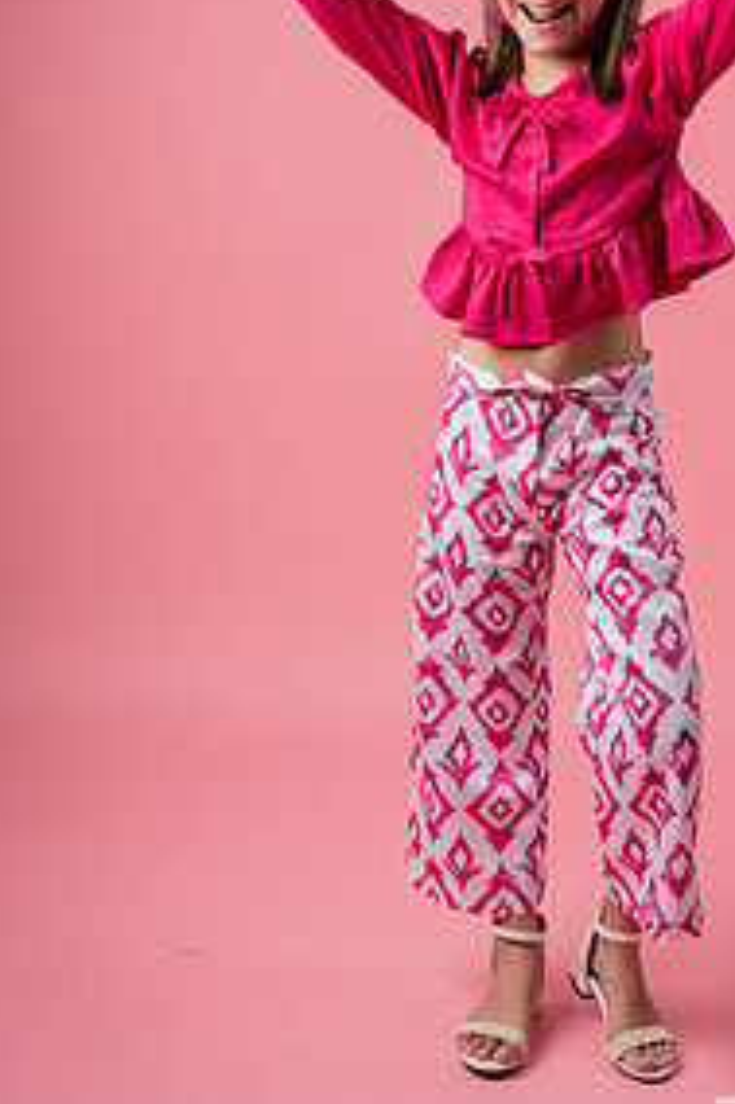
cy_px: 412
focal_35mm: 76
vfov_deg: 26.6
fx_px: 2330
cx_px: 552
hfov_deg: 17.8
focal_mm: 48
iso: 64
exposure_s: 1/160
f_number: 4.5
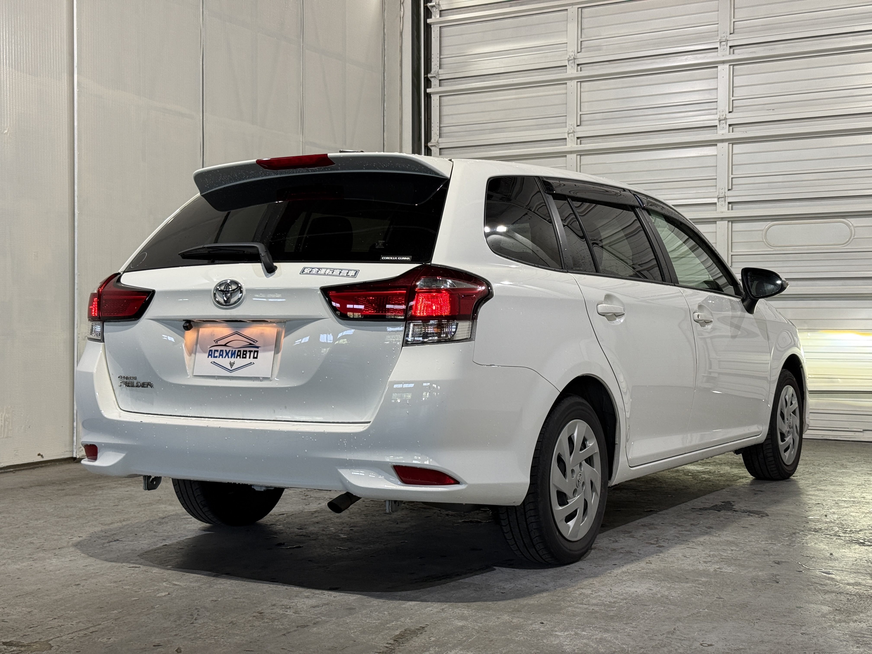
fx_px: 1209
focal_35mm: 48
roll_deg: -0.7
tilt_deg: -0.4
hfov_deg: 39.7
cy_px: 327
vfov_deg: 30.3
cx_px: 436
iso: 64
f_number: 1.78
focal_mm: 6.76
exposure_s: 1/60
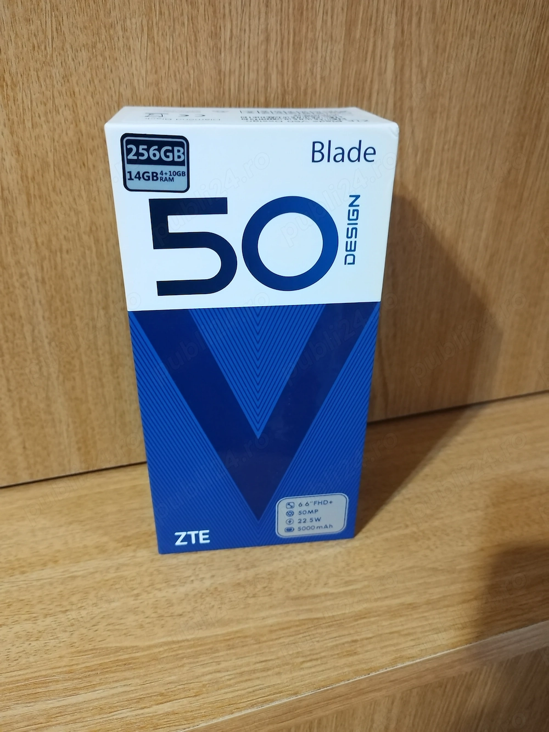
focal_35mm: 26
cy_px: 366
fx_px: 550
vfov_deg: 67.3
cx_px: 274
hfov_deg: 53.0
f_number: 1.8
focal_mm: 6.24
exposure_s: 1/20
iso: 1694
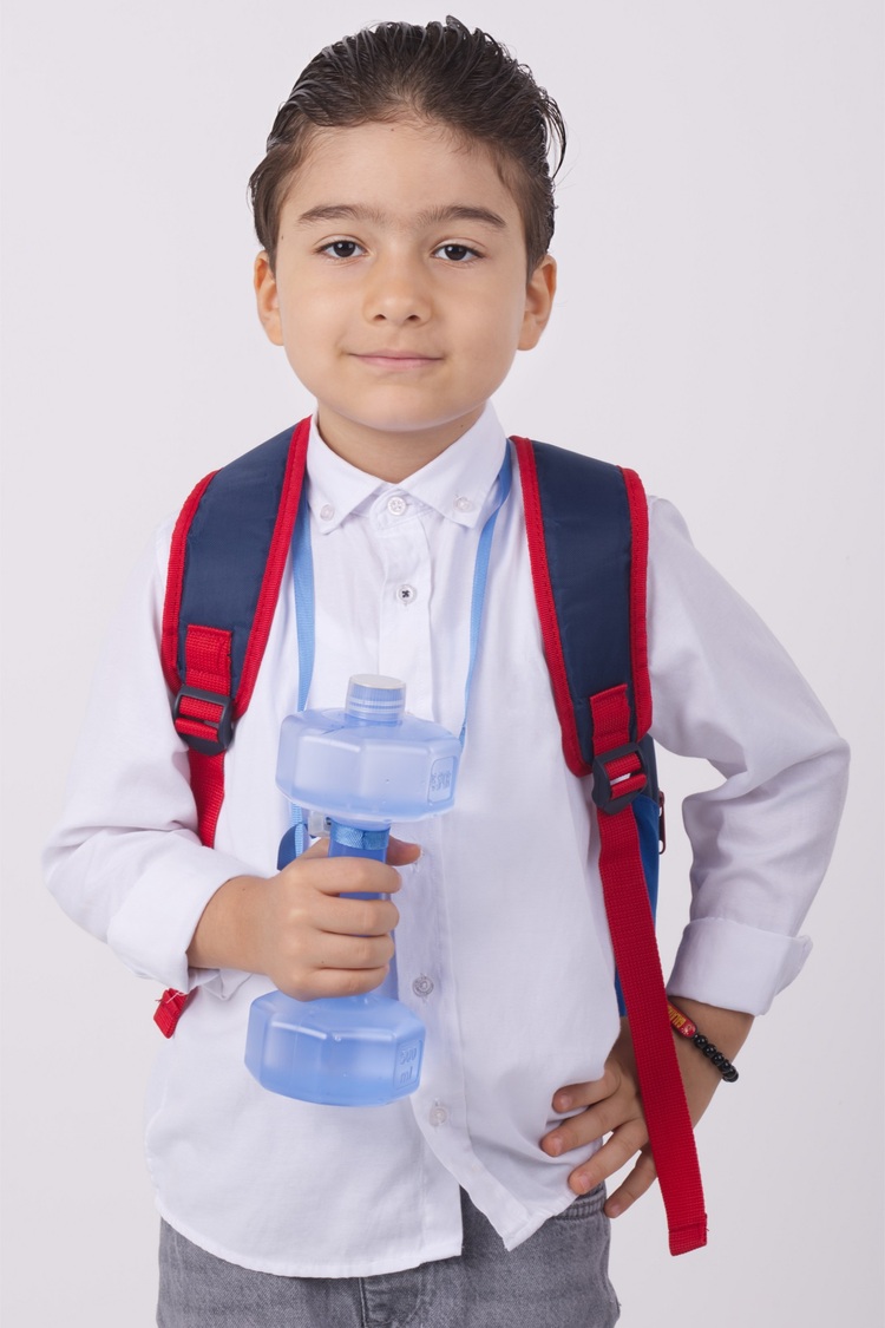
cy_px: 664
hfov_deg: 19.5
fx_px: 2581
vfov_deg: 28.8
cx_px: 442
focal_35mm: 70
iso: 100
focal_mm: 70
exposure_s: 1/250
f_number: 11
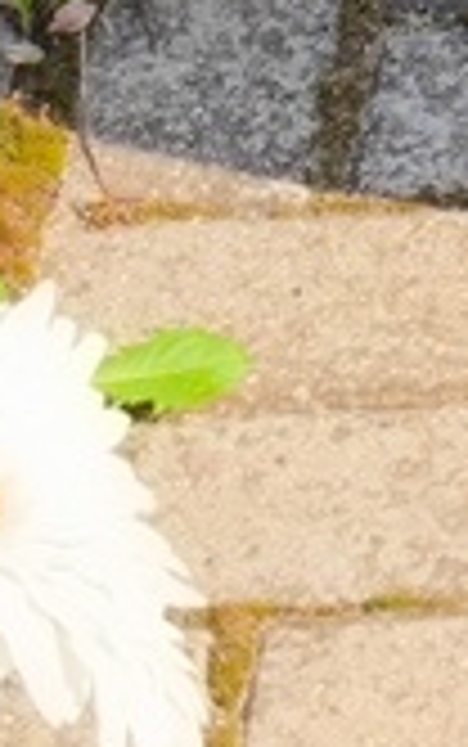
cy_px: -544
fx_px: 5195
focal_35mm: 255
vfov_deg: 8.0
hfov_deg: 4.8
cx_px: 1586
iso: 50
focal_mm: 4.71
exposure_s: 1/901
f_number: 1.7
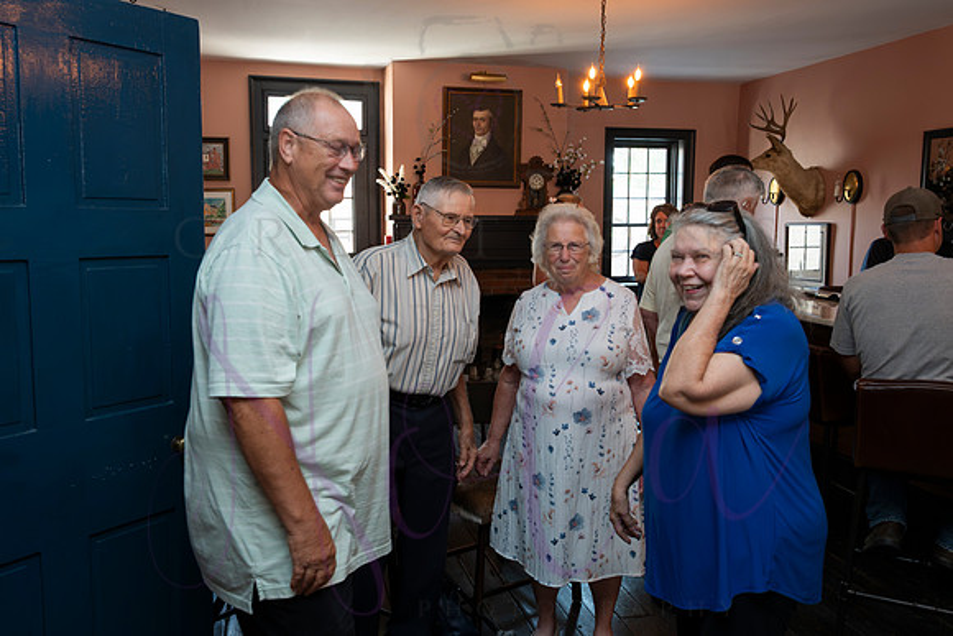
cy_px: 301
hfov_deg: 60.7
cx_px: 451
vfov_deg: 42.7
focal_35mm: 31
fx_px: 813
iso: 800
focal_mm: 28
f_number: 6.3
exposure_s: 1/60
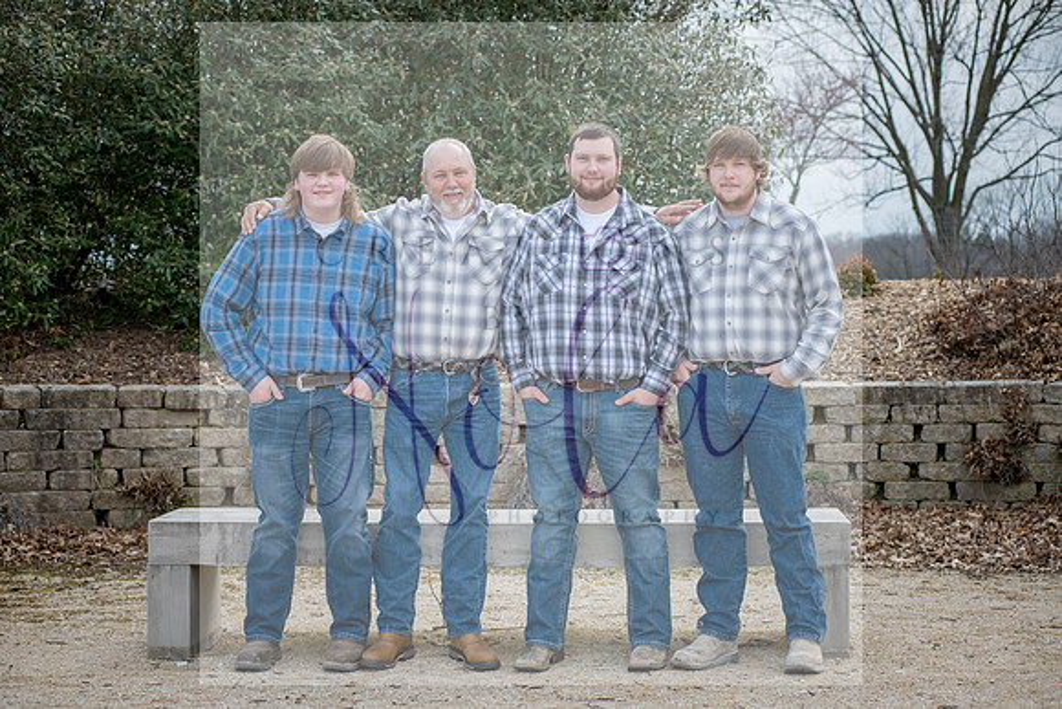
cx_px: 531
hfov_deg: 25.4
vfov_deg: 17.1
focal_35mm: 80
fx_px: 2360
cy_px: 354
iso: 400
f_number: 5.6
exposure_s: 1/640
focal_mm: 80
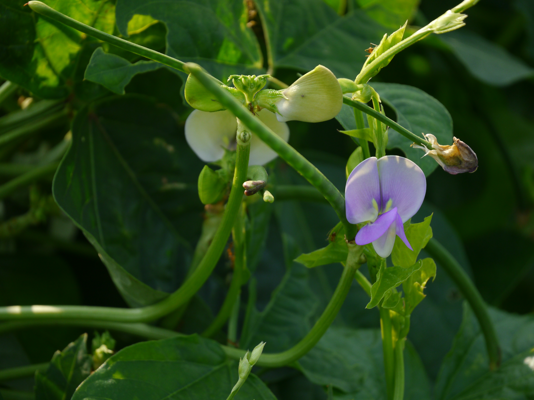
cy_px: 200
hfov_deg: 6.6
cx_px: 267
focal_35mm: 300
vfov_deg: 5.0
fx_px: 4628
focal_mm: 150
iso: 200
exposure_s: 1/320
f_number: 5.6
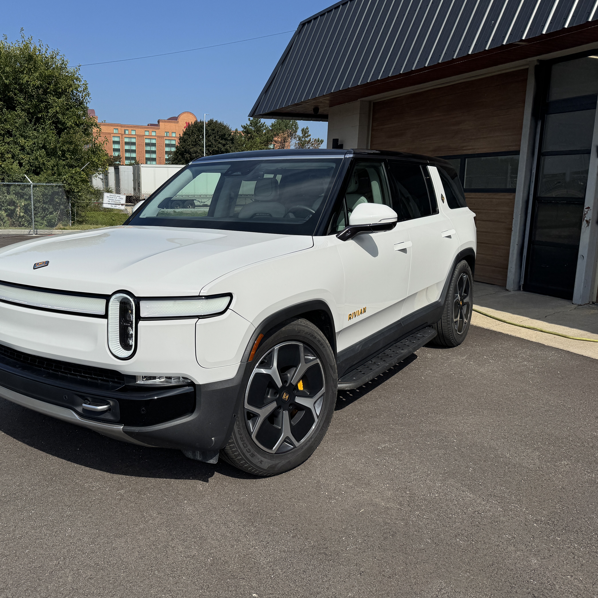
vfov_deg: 55.6
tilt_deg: -11.0
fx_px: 567
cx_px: 214
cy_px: 296
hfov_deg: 54.8
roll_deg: -0.6
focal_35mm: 29
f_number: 1.78
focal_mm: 6.76
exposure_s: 1/12346
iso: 80
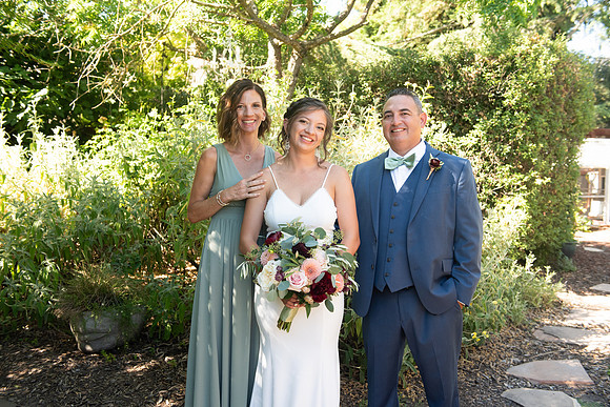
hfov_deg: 53.1
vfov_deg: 36.9
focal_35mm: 36
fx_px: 610
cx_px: 305
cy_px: 204
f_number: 4.5
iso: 640
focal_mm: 36
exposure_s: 1/320
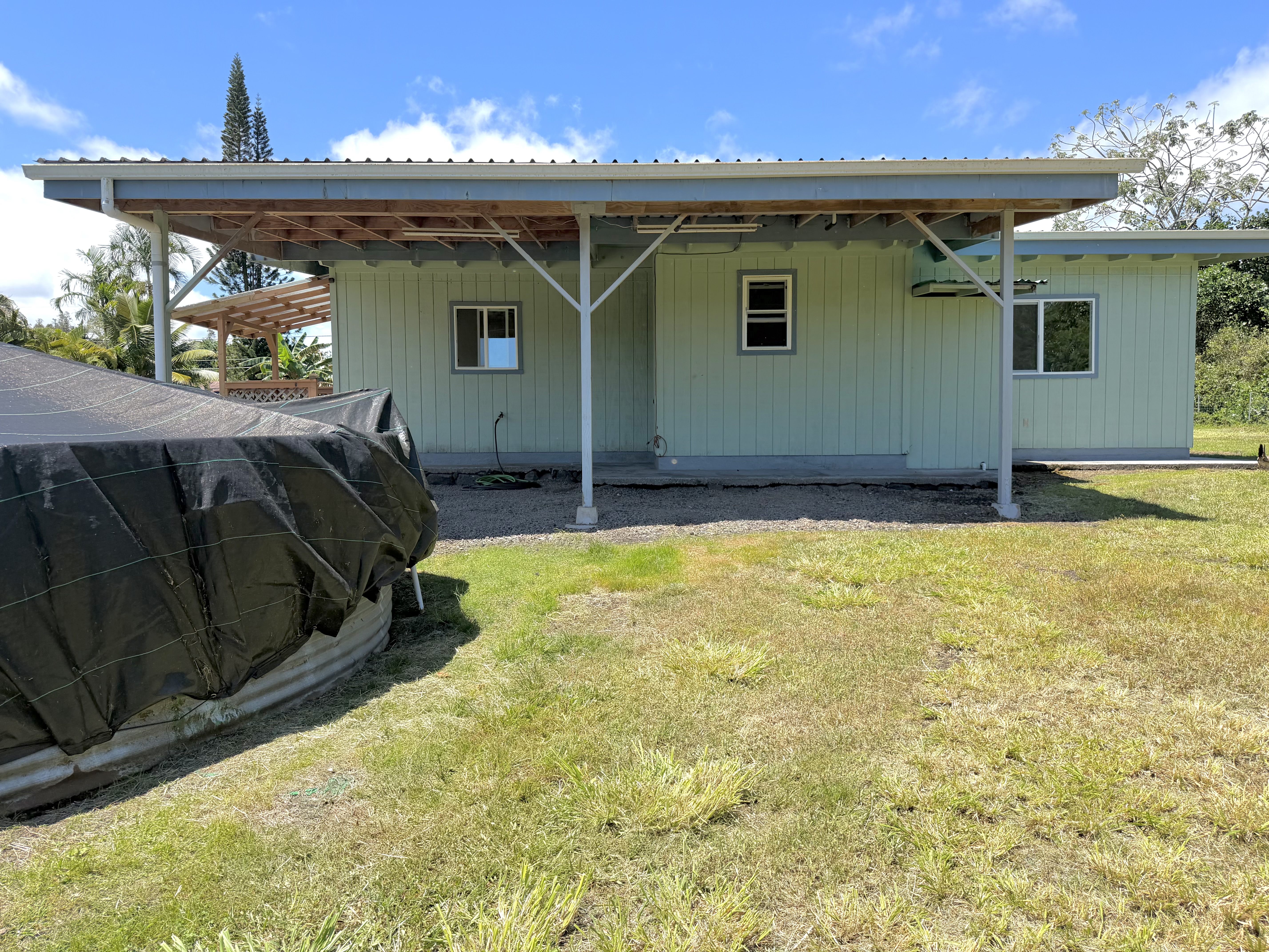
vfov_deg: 56.8
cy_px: 476
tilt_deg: -2.8
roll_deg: +0.7
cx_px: 634
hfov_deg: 71.6
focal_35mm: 24
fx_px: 880
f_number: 1.78
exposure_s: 1/2801
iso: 80
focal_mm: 6.76
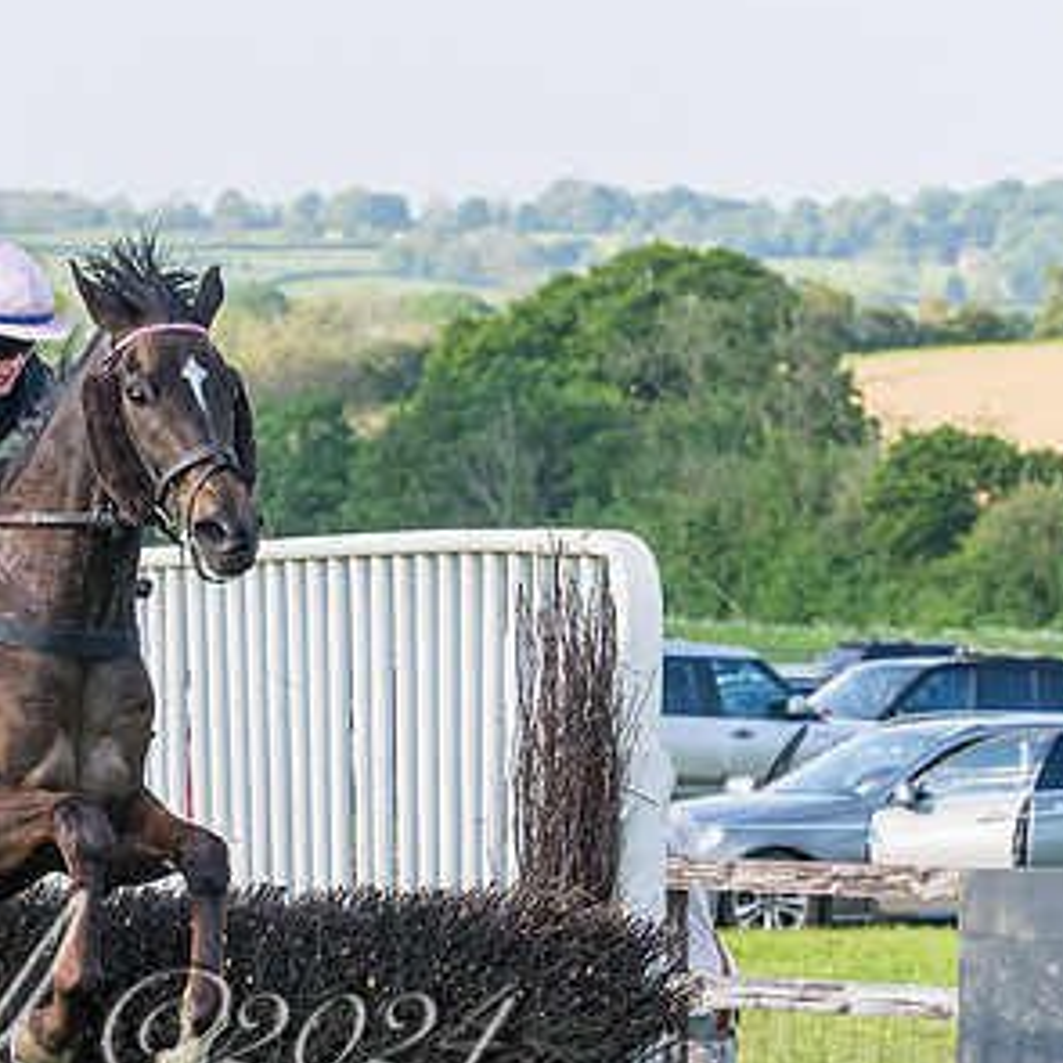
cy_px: 849
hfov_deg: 6.3
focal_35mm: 276
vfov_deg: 6.3
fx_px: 9589
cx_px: 146
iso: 800
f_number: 4
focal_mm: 70
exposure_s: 1/3200
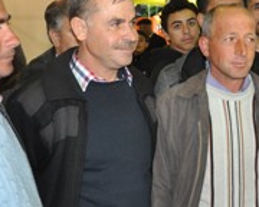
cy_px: 108
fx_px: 590
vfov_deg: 19.9
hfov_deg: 24.0
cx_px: 235
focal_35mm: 77
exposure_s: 1/60
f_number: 3.8
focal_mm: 22
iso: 800
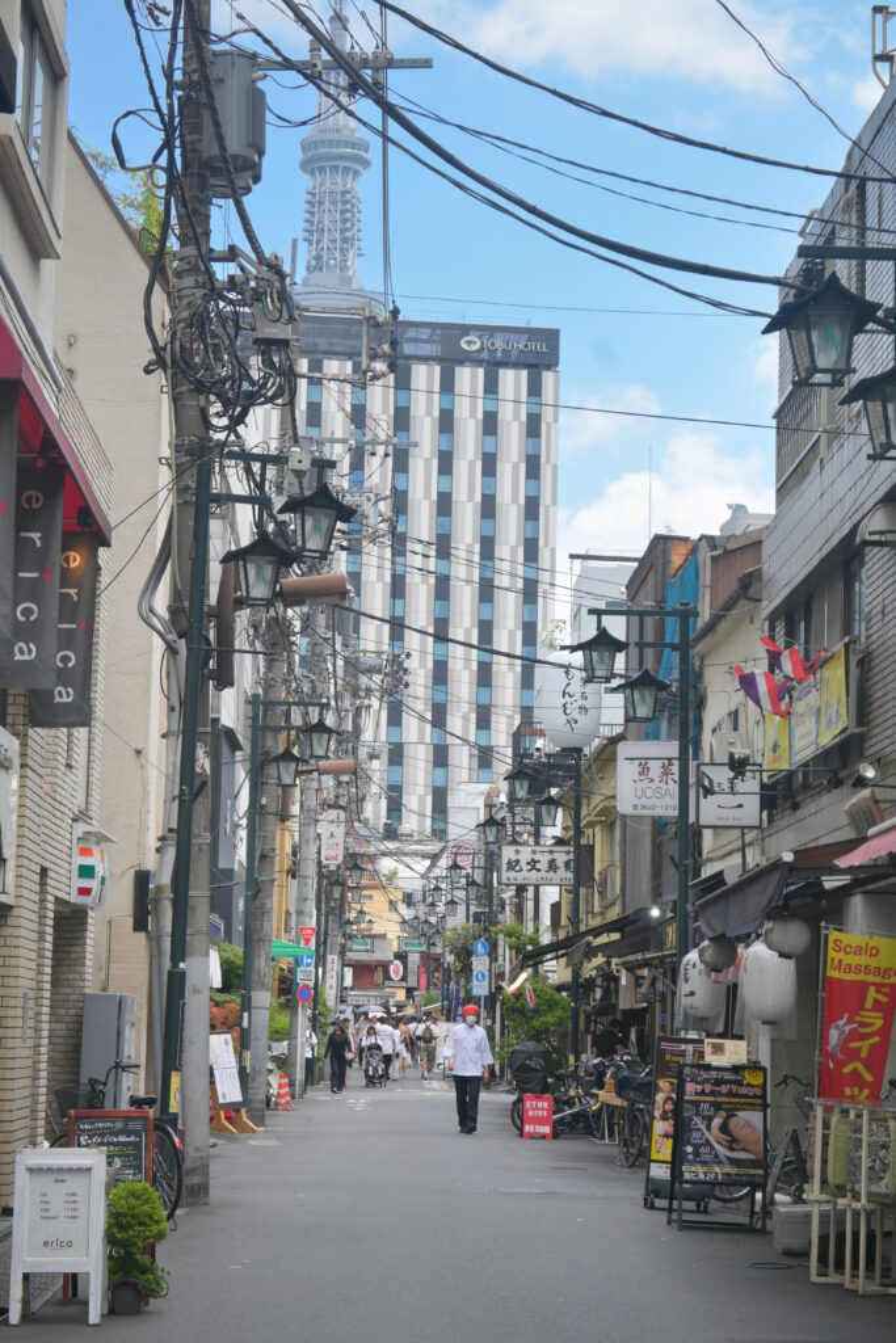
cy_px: 672
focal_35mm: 75
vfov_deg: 27.0
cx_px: 448
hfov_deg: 18.2
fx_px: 2799
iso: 100
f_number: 6.3
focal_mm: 50
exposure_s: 1/200
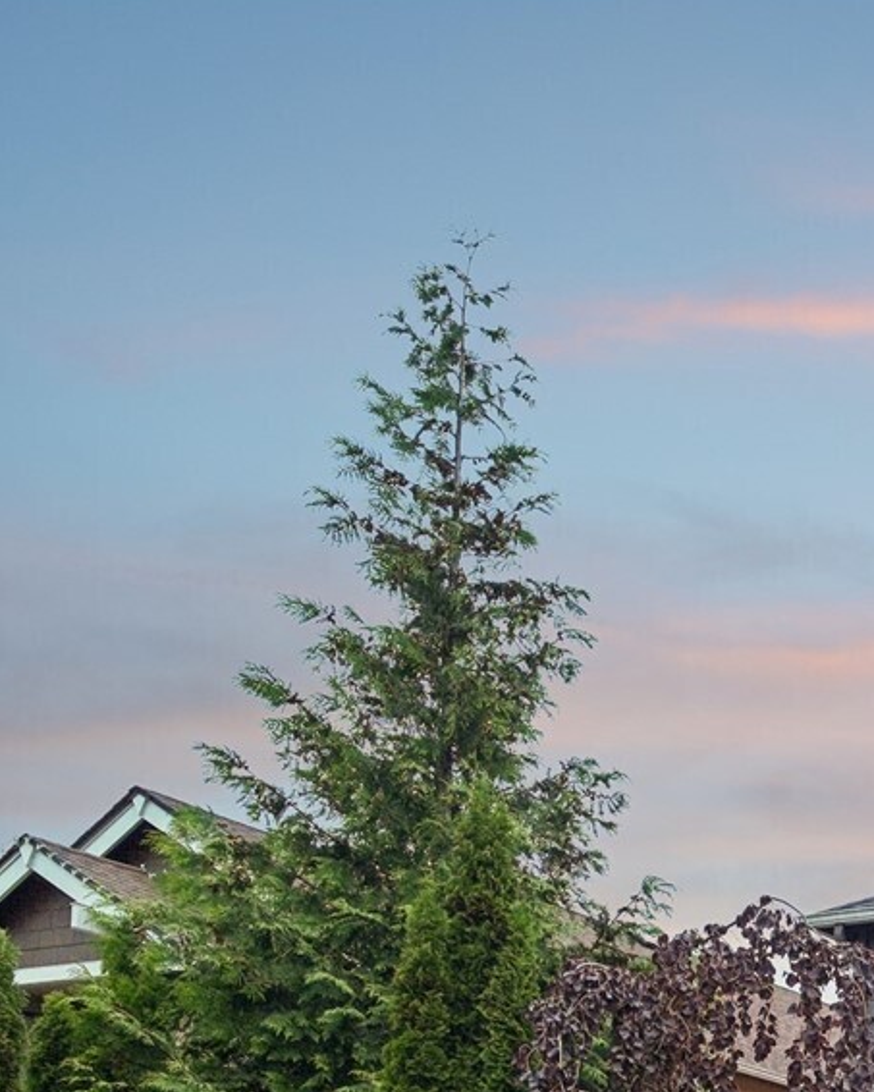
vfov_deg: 37.2
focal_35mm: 45
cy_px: 1074
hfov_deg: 22.0
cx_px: 1543
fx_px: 1455
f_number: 8
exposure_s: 1/2.5
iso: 800
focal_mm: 16
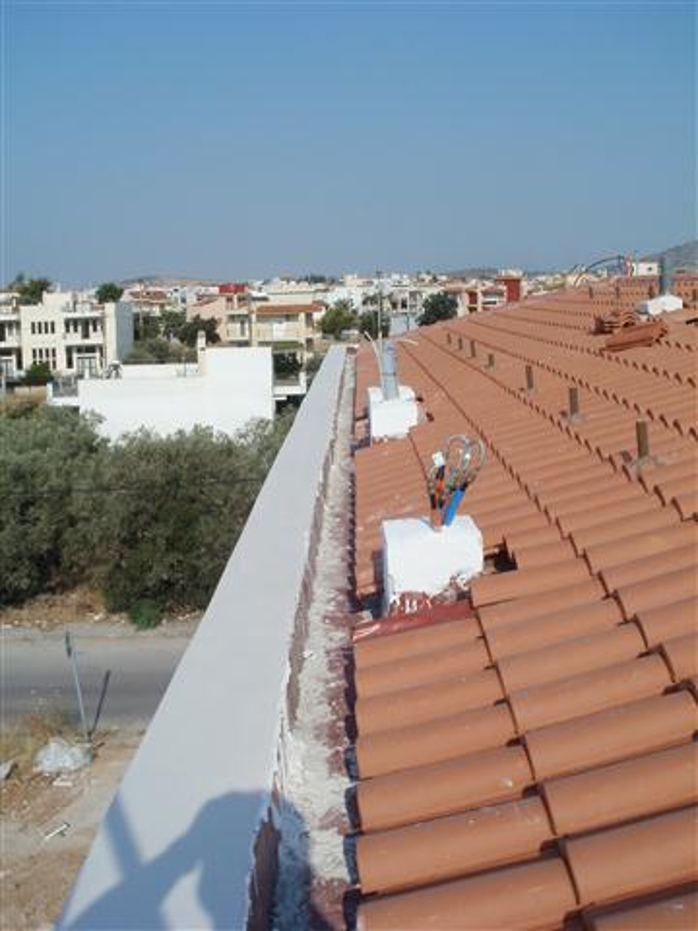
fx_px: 968
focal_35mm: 36
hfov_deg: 39.7
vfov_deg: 51.4
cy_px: 466
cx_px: 349
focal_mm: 6.3
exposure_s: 1/800
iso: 100
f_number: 5.6
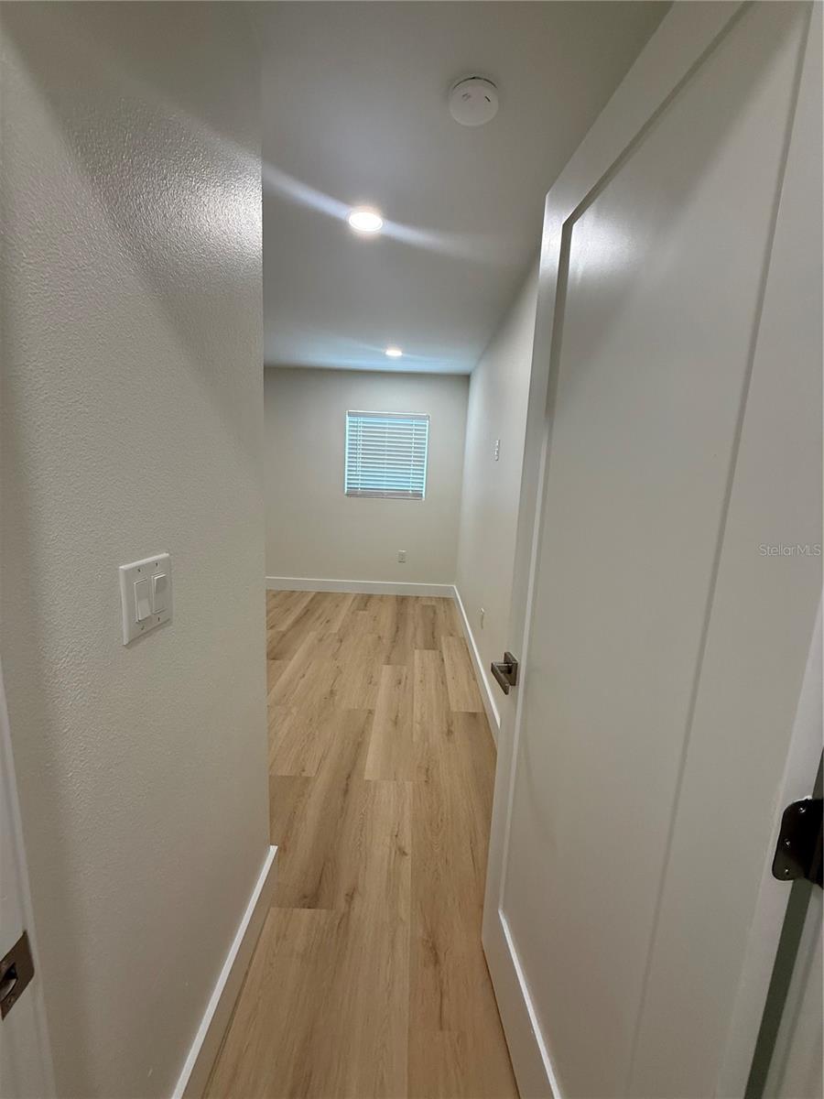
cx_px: 412
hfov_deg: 85.7
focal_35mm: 14
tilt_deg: -10.8
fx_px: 444
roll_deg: -5.4
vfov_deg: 102.1
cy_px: 550
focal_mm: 2.22
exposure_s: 1/120
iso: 160
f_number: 2.2
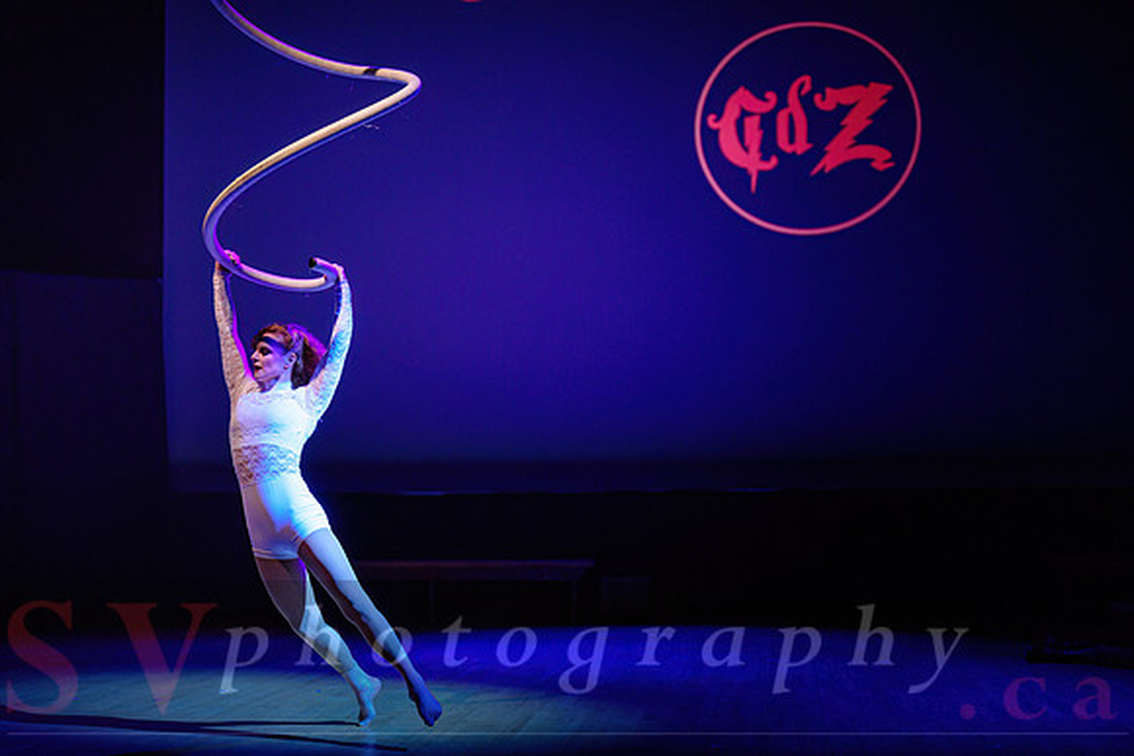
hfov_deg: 36.2
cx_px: 567
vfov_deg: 24.6
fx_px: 1733
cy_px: 416
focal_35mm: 55
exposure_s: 1/500
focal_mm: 50
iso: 1600
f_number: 1.2
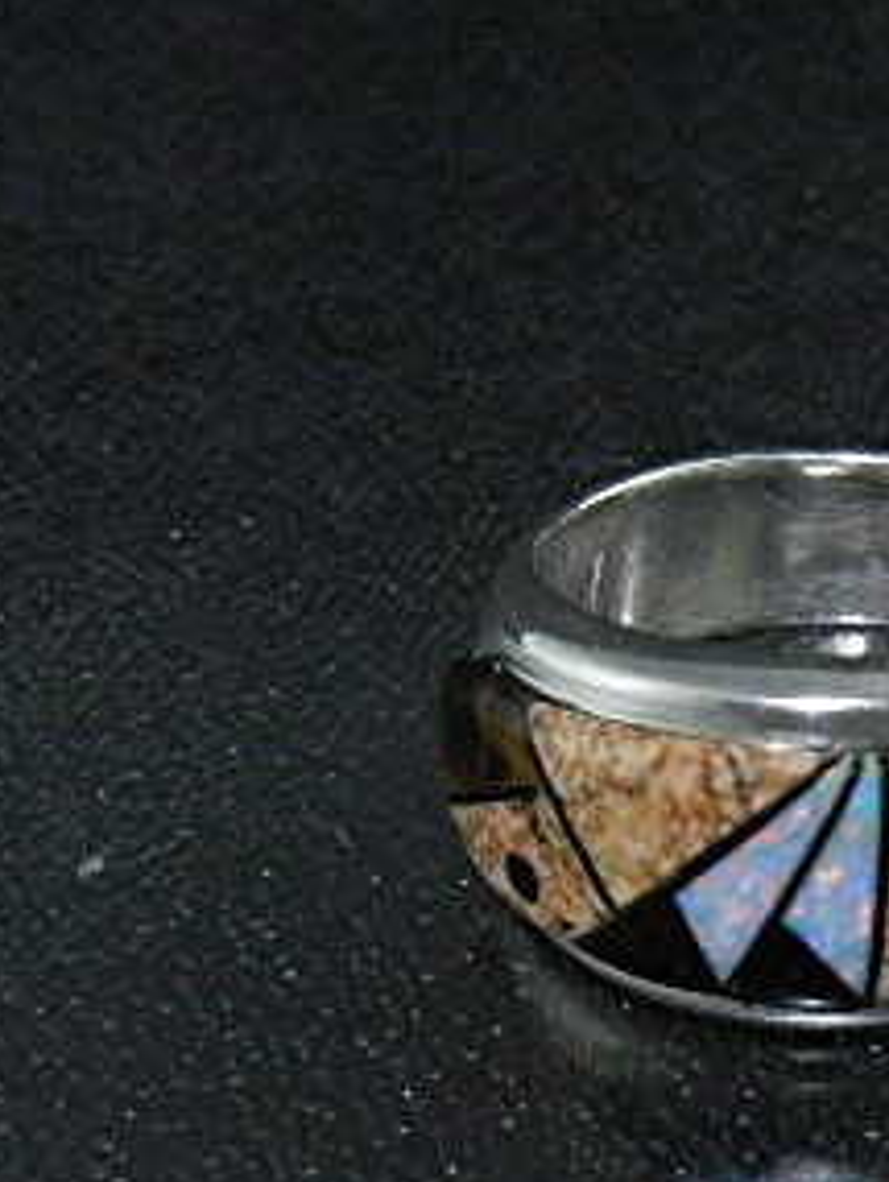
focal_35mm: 132
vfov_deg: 14.9
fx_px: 4513
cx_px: 831
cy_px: 777
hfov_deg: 11.2
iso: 800
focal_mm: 10.6
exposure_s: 1/30
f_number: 8
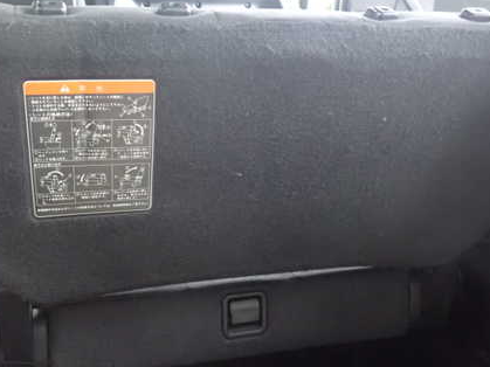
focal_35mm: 43
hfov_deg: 43.8
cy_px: 172
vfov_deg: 33.6
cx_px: 222
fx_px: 609
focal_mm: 5.4
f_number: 2.3
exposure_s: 1/40
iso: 1600
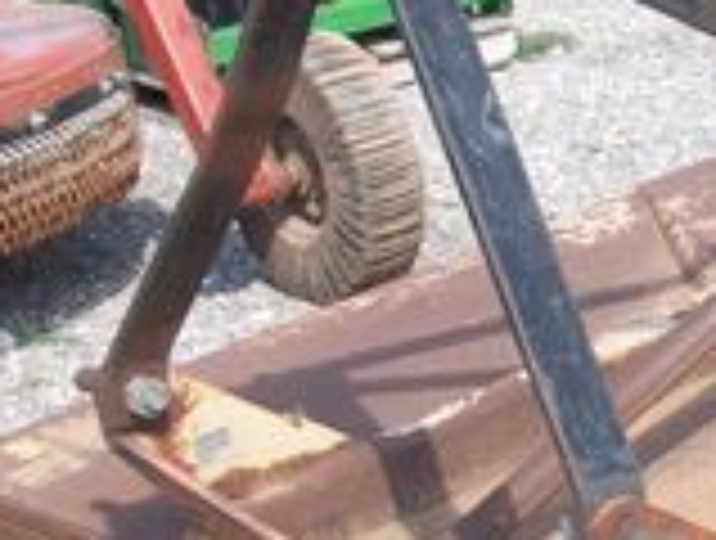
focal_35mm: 116
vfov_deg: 12.8
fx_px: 2405
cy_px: 400
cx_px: 1063
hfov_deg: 15.6
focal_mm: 5.7
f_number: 2.8
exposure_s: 1/478
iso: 64
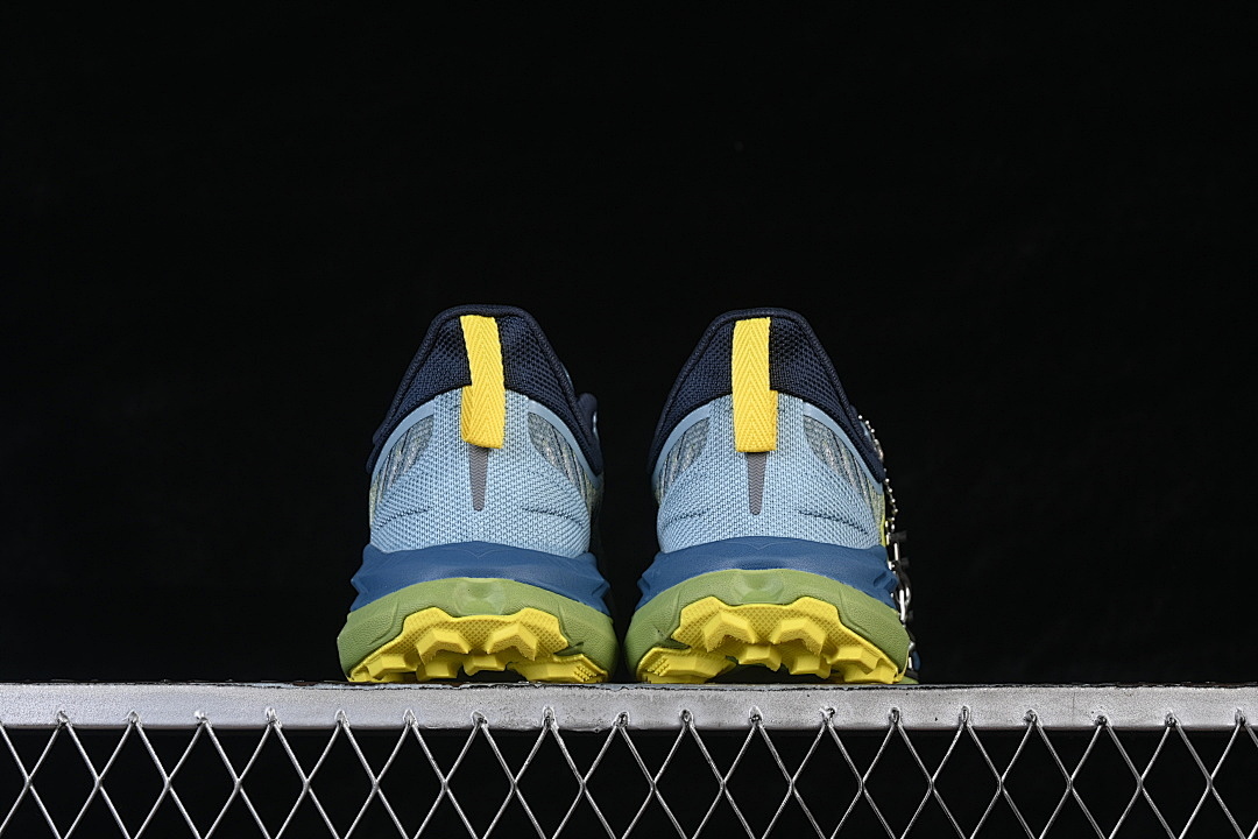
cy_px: 420
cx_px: 629
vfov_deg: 18.2
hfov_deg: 27.0
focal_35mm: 75
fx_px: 2621
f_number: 8
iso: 160
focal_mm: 50
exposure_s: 1/80
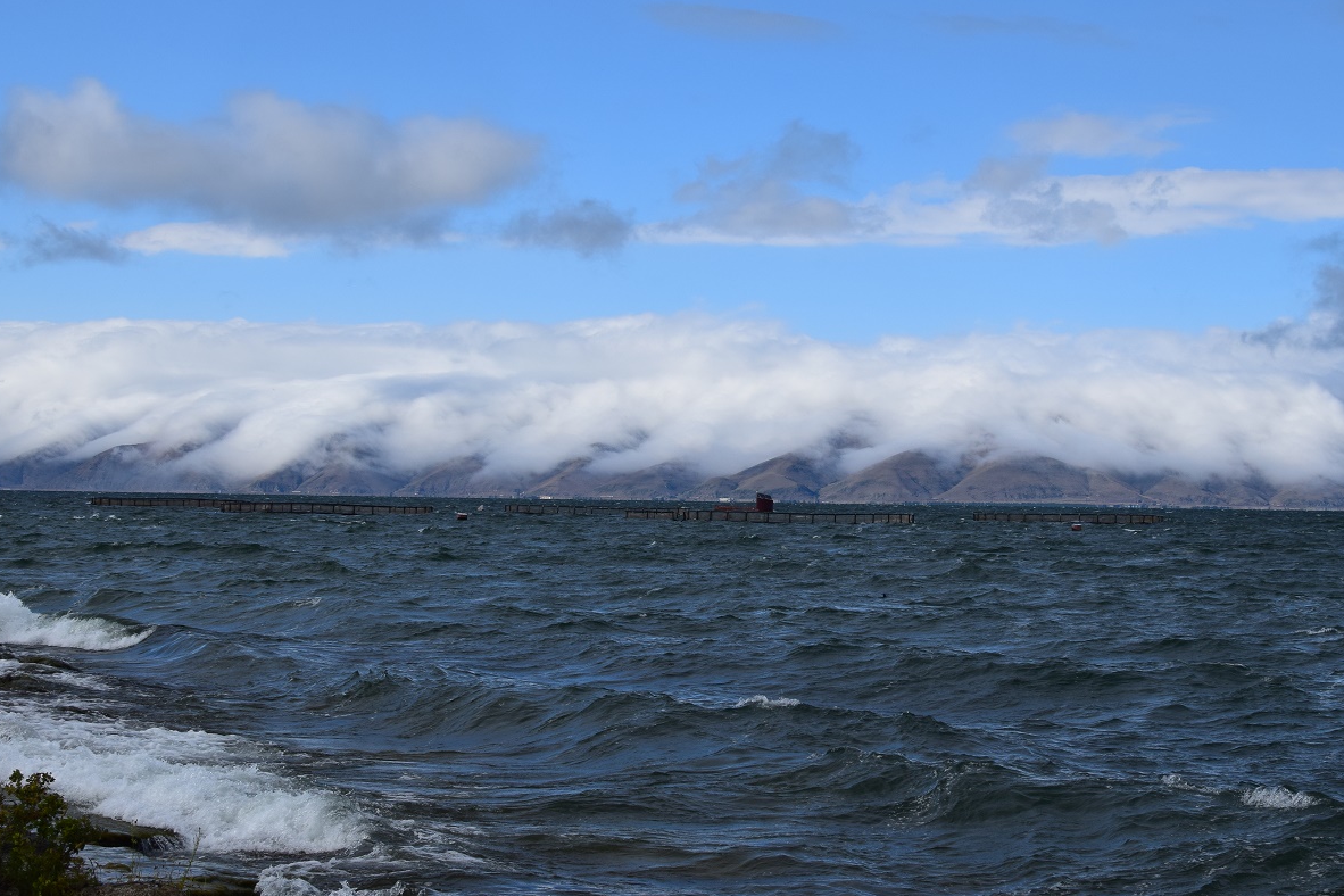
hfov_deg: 30.2
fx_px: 2487
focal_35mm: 67
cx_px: 772
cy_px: 493
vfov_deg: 20.4
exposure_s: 1/500
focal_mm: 35
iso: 280
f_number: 11
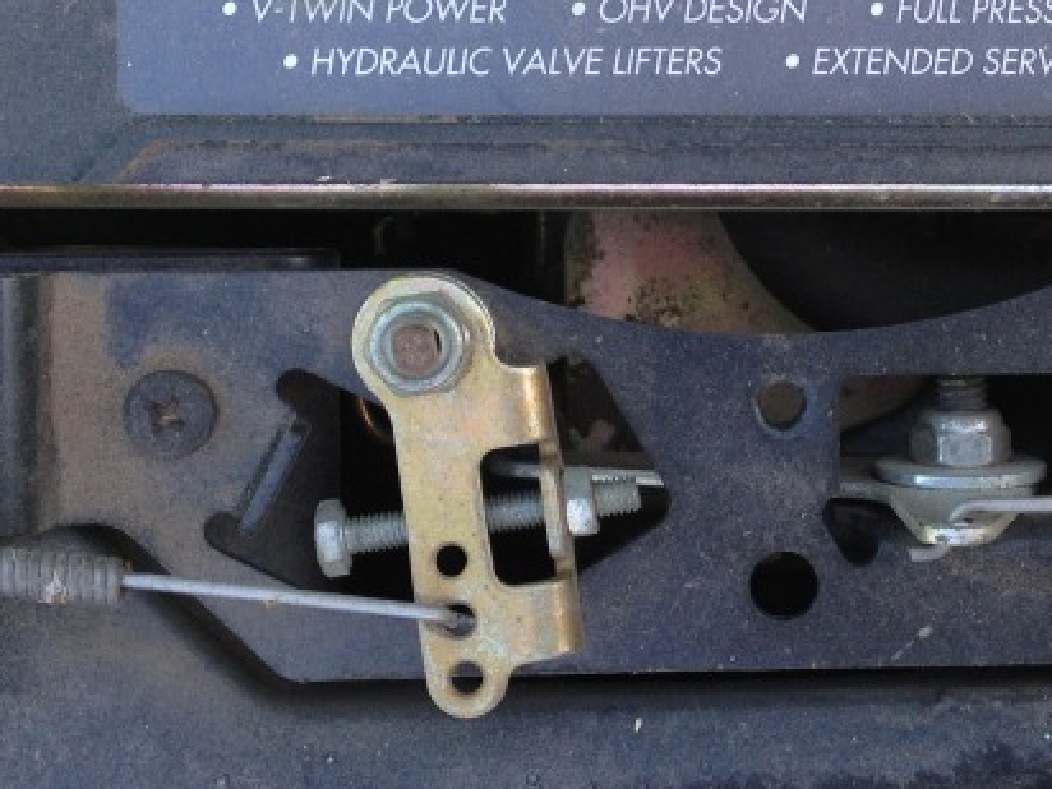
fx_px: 2644
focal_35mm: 87
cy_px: 276
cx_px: 807
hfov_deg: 22.3
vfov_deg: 16.9
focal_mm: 4.28
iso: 50
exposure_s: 1/120
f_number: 2.4
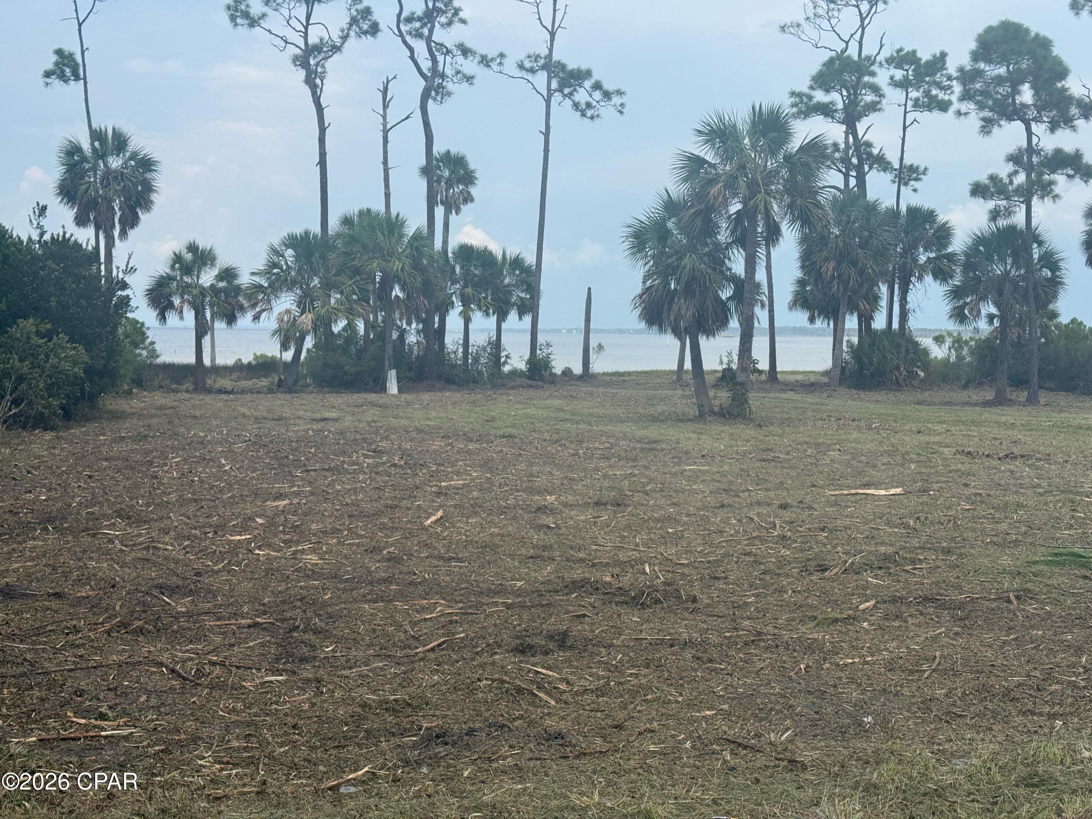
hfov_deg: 39.7
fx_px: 1514
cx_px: 546
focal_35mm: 48
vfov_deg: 30.3
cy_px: 410
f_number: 1.78
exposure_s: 1/6024
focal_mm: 6.76
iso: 80
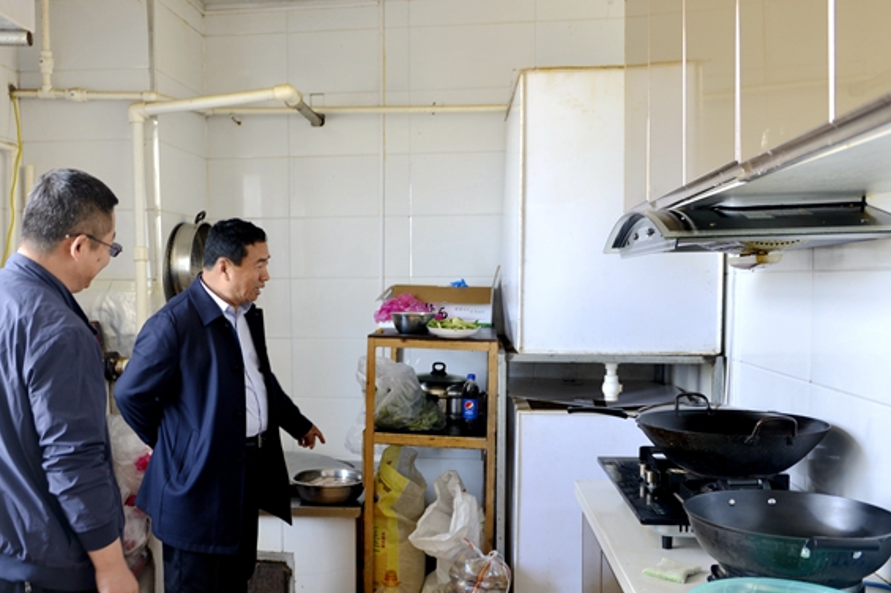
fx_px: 841
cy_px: 349
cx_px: 367
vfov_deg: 38.7
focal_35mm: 34
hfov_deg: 55.5
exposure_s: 1/40
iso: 320
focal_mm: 24
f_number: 2.8
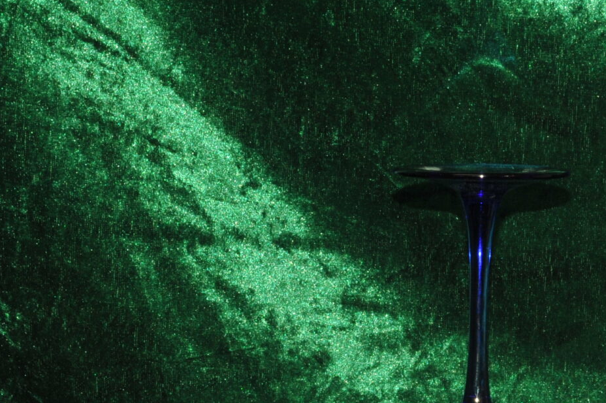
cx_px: 507
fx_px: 2691
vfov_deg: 8.4
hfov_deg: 12.8
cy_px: 537
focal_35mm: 160
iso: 1250
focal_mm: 58
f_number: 14
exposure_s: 1/60
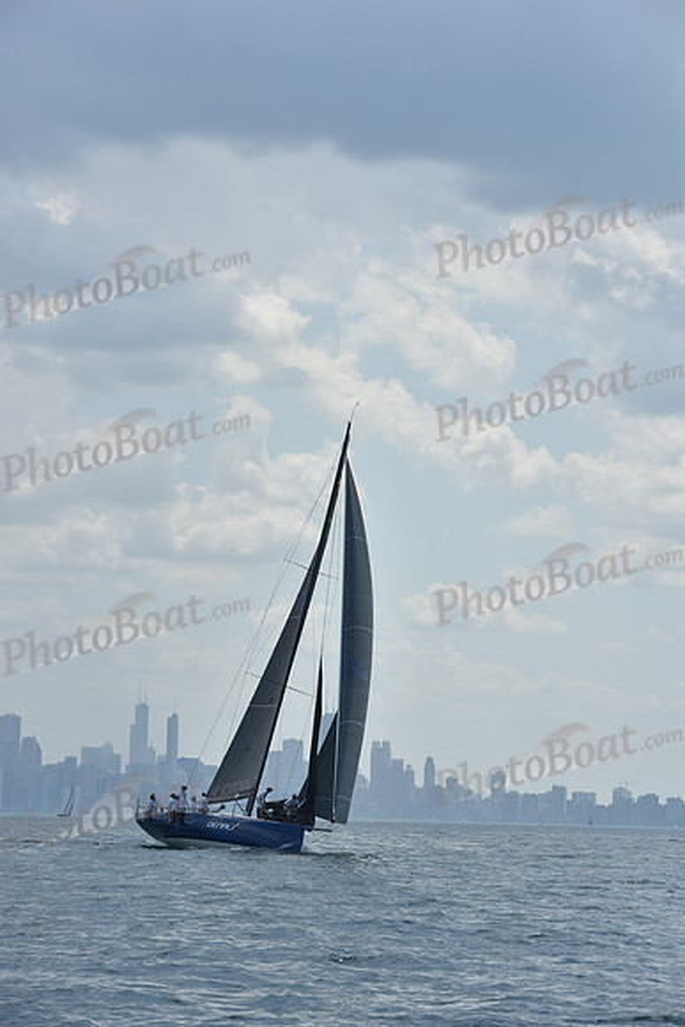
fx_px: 3480
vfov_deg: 16.8
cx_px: 342
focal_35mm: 122
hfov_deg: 11.2
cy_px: 514
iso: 250
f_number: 9
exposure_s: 1/1250
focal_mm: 122
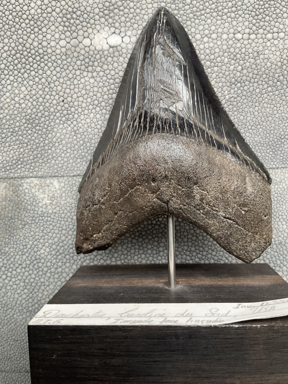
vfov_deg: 61.7
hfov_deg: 48.2
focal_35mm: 29
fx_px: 322
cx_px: 144
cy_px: 192
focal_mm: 3
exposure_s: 1/120
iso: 50
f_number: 1.8
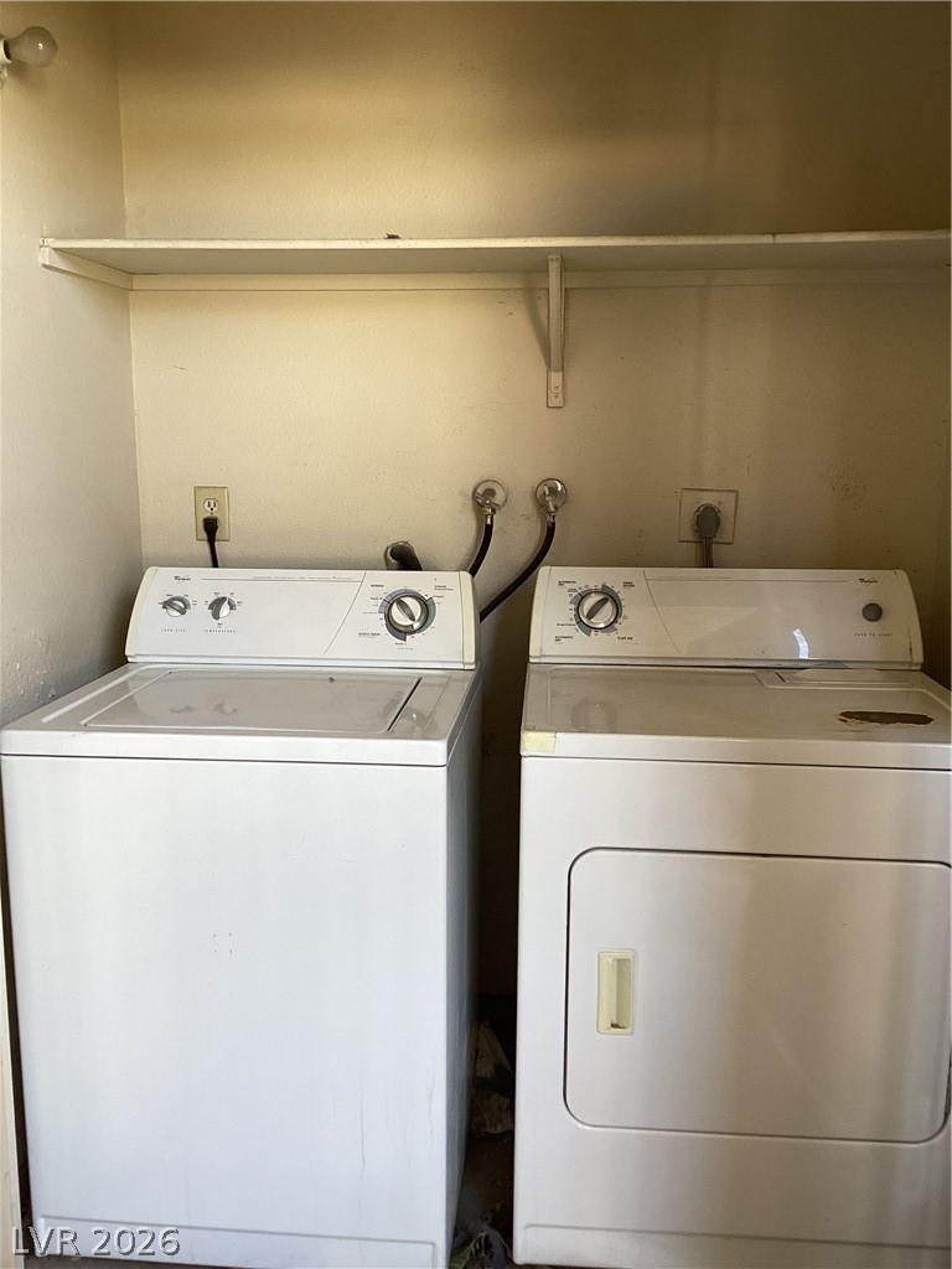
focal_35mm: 31
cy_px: 634
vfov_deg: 58.4
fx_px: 1137
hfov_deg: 45.4
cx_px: 476
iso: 80
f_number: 2.4
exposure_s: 1/60
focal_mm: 3.3
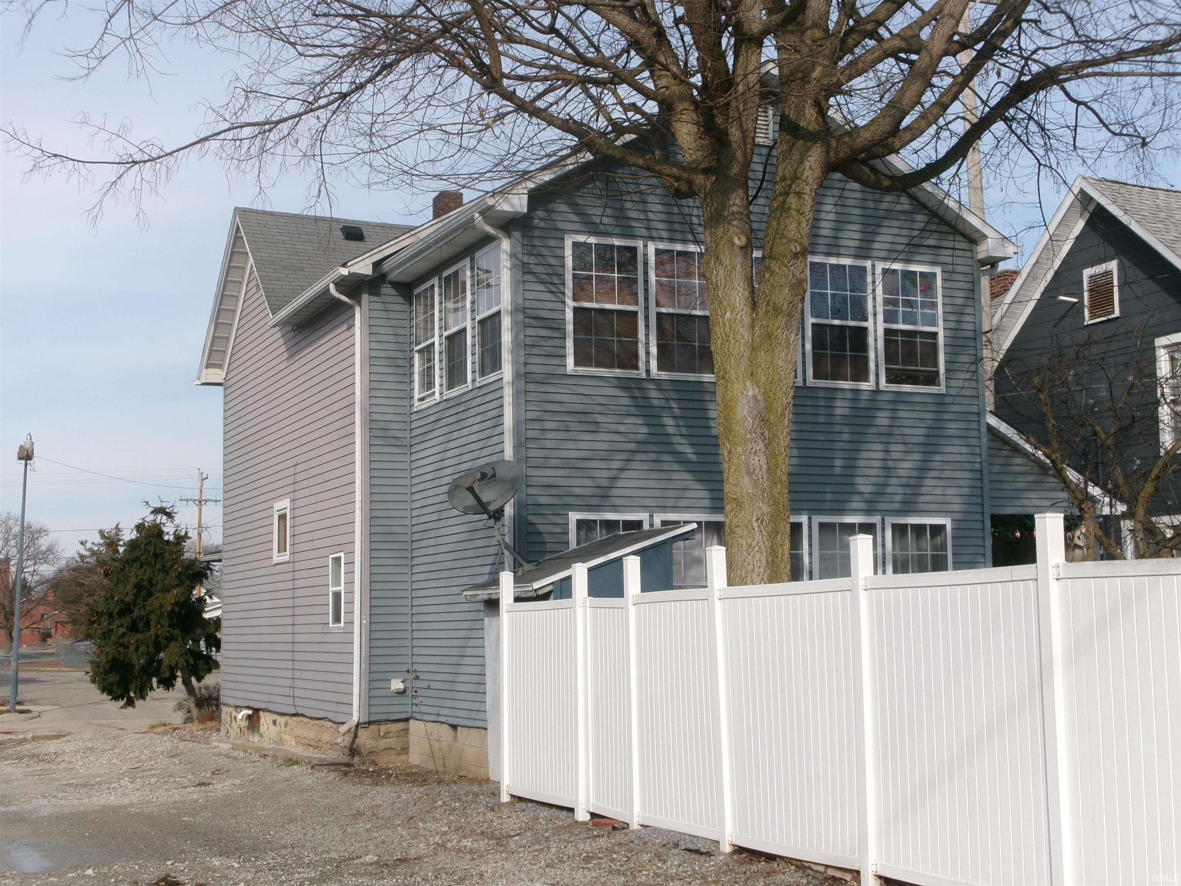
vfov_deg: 27.5
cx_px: 590
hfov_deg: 36.2
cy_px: 443
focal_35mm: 53
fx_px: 1808
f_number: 13.1
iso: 100
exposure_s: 1/100
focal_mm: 9.5
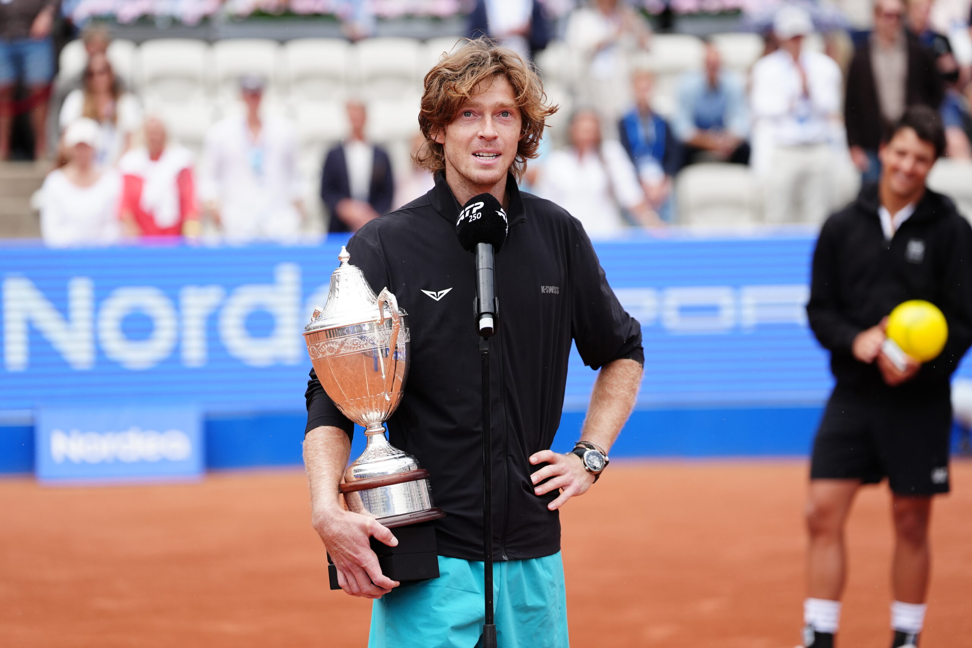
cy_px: 324
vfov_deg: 9.9
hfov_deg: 14.9
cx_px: 486
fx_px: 3726
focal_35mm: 138
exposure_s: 1/2500
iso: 500
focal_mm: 138
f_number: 2.8
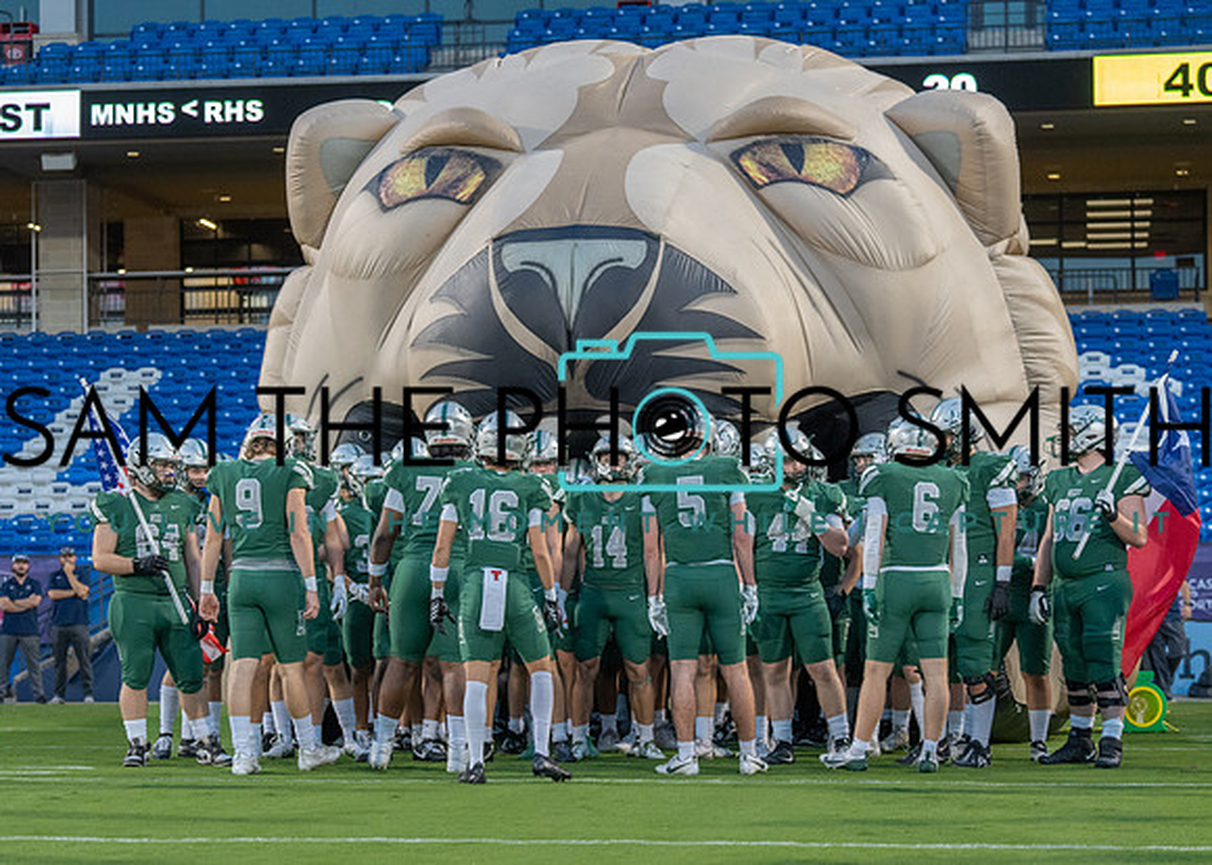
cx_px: 554
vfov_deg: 14.9
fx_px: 3309
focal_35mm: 96
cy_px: 562
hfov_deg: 20.8
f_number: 2.8
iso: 2000
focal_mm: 70
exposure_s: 1/1000
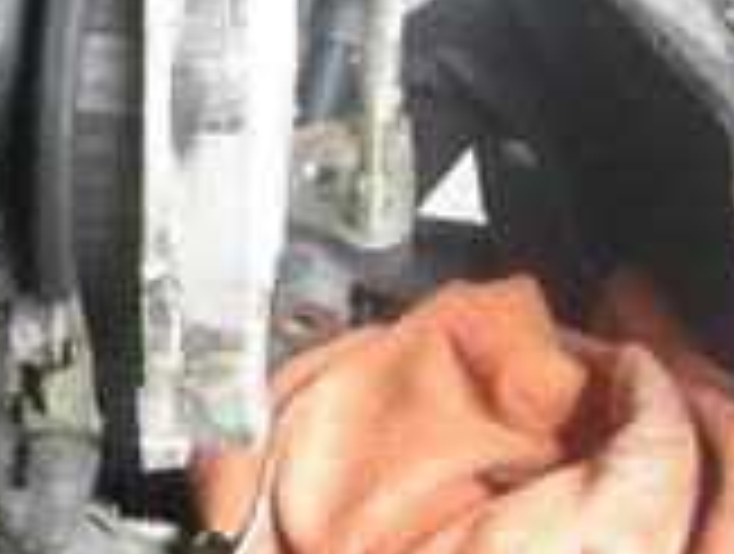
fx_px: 2996
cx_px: -140
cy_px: 27
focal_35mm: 141
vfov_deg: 10.5
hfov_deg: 13.6
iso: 64
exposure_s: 1/64.4
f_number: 3.4
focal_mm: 7.5
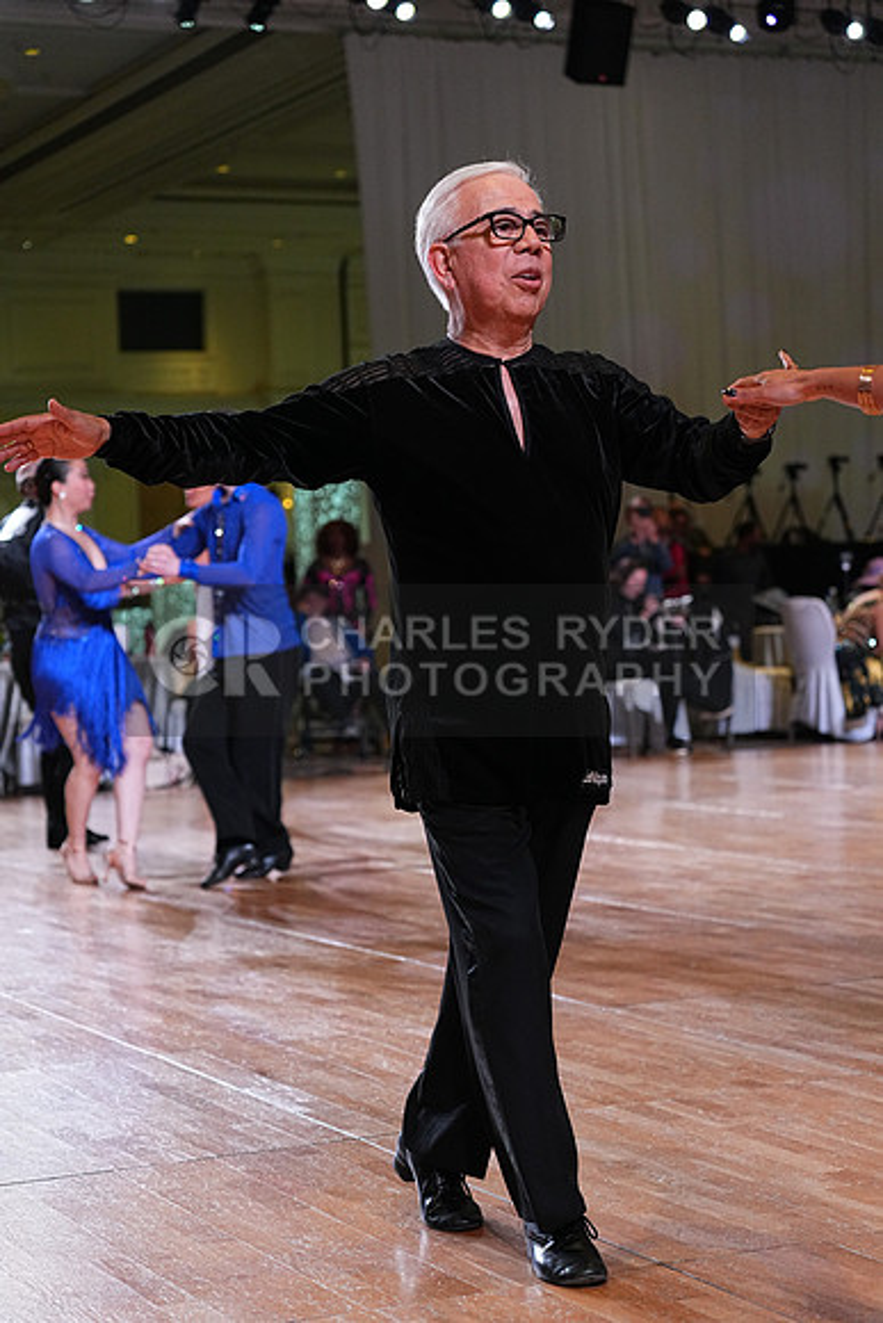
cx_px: 442
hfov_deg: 19.5
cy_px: 662
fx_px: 2574
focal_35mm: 70
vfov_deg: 28.8
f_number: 4
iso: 3200
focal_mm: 70
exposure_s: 1/500
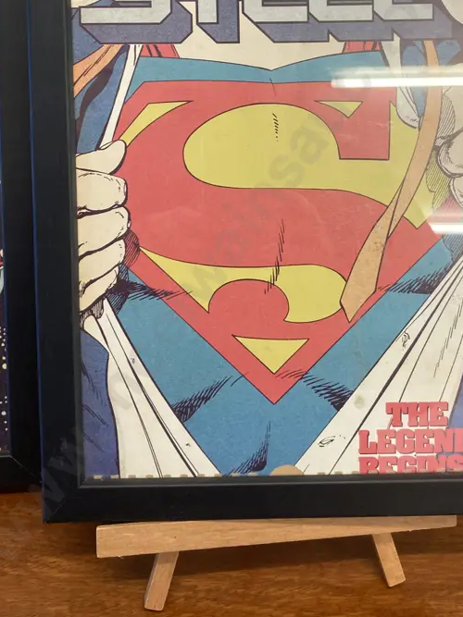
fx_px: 767
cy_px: 181
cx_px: 279
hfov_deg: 33.5
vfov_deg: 42.9
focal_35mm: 43
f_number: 1.8
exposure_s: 1/50
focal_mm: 3.99
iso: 100
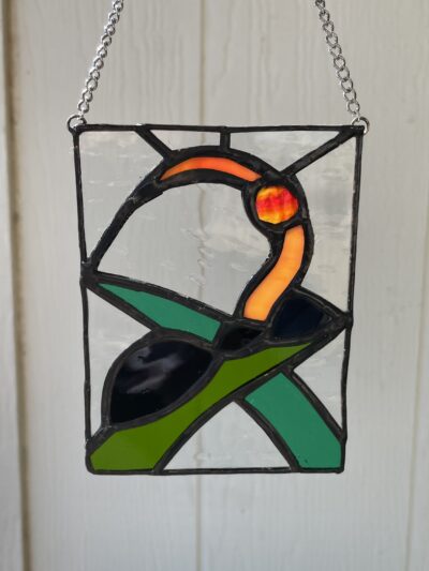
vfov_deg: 67.3
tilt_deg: -8.4
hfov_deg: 53.1
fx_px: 429
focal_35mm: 26
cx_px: 214
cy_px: 286
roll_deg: -1.4
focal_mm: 4.2
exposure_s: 1/1453
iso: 32
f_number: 1.6
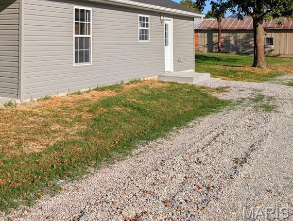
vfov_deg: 32.2
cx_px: 31
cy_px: 26
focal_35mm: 43
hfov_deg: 40.6
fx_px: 365
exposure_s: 1/2062
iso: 21
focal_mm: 6.9
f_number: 1.68
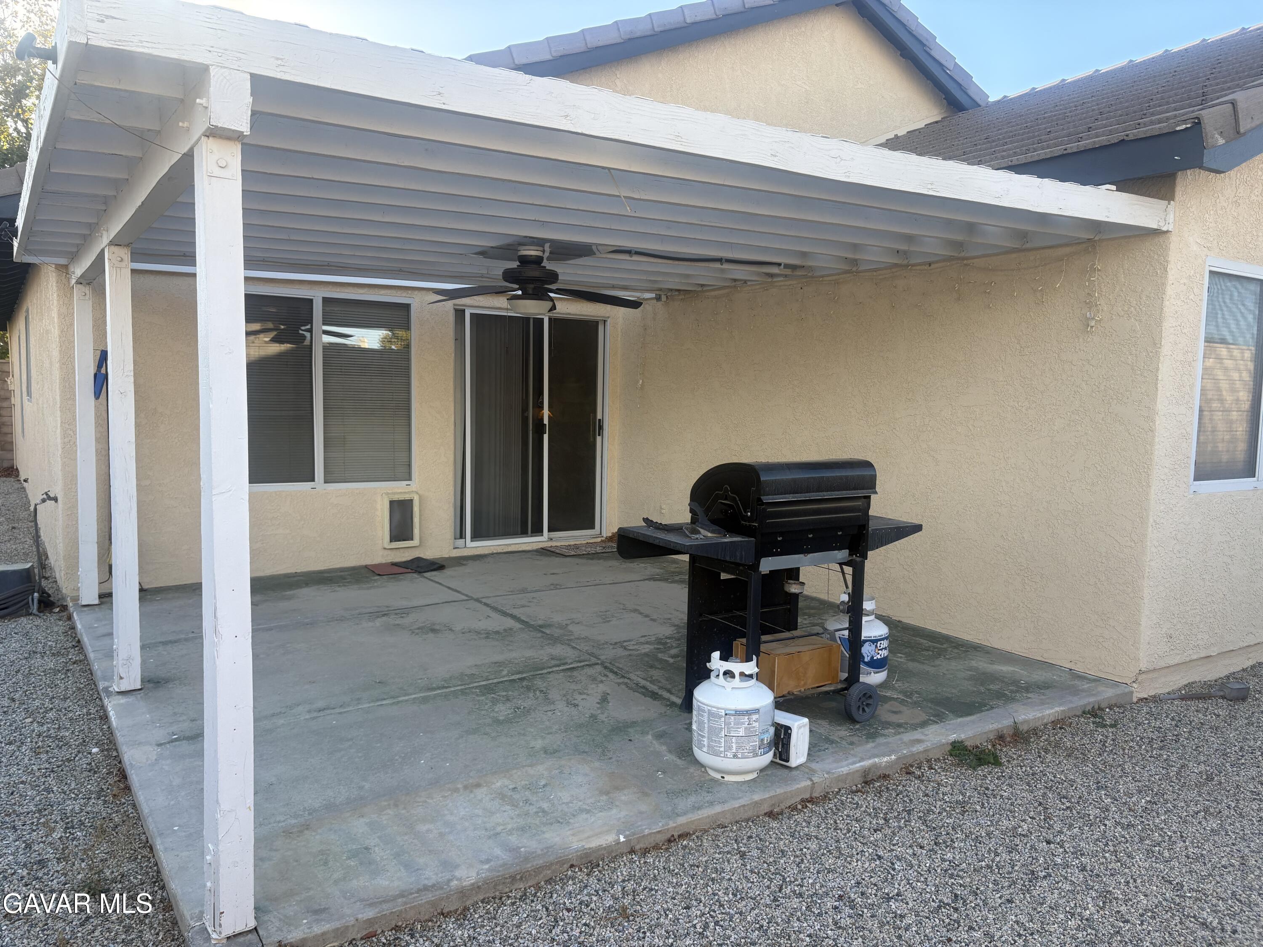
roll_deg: -0.9
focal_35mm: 26
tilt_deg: -5.3
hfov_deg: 67.3
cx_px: 632
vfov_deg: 53.1
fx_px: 949
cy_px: 474
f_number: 1.6
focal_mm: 5.96
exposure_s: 1/884
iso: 64
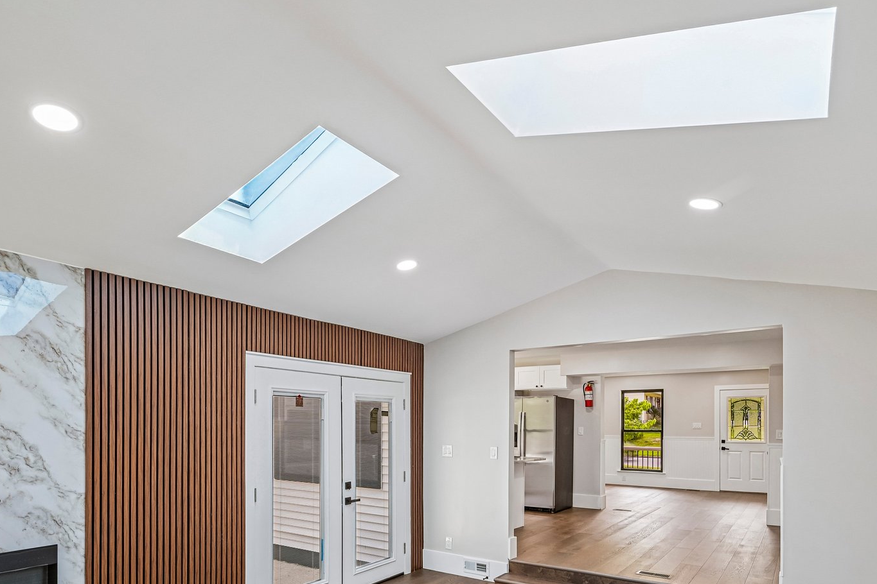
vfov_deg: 57.0
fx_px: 512
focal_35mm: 21
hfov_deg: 81.2
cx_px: 454
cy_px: 426
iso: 160
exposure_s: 1/15
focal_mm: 14
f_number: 8
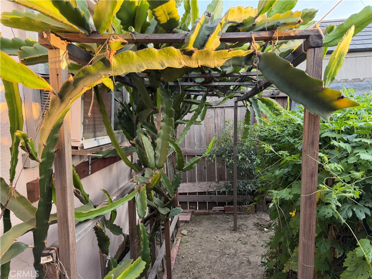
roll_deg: +2.6
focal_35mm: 24
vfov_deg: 56.8
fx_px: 258
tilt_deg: -4.9
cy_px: 140
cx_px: 186
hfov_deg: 71.6
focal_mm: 6.76
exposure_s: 1/121
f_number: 1.78
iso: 125
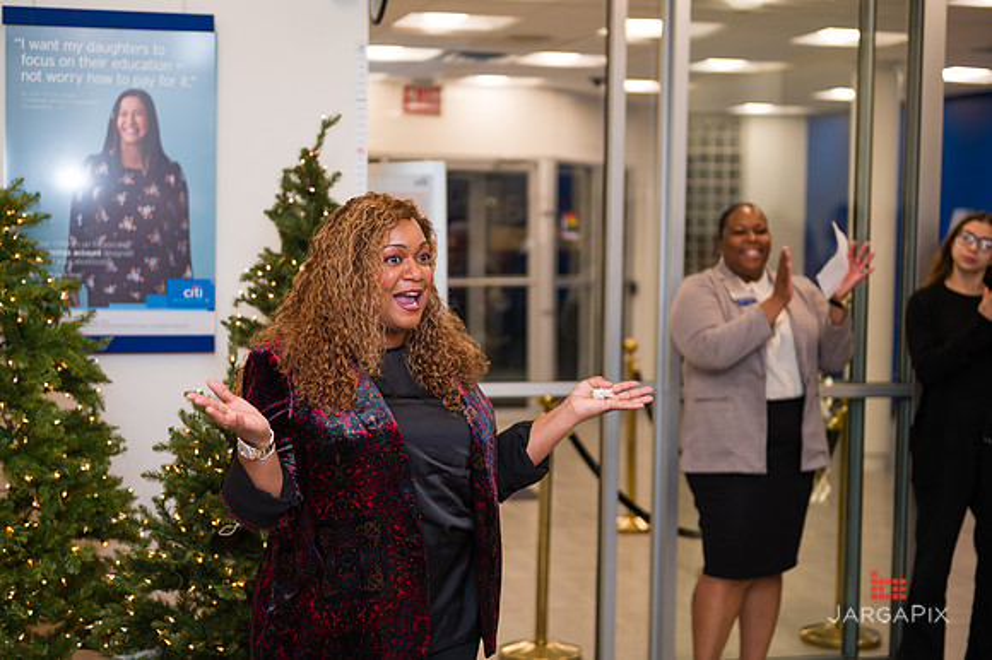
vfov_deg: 21.9
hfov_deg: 32.4
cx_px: 496
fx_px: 1707
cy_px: 330
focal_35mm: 62
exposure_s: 1/200
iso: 400
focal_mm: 62
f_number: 3.2
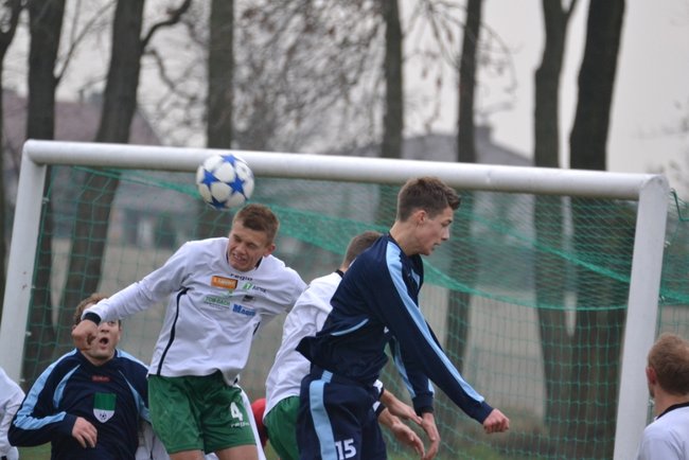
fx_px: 7467
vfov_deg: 3.5
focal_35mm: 390
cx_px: 344
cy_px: 230
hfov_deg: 5.3
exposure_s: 1/500
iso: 1600
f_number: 5.6
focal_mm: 260
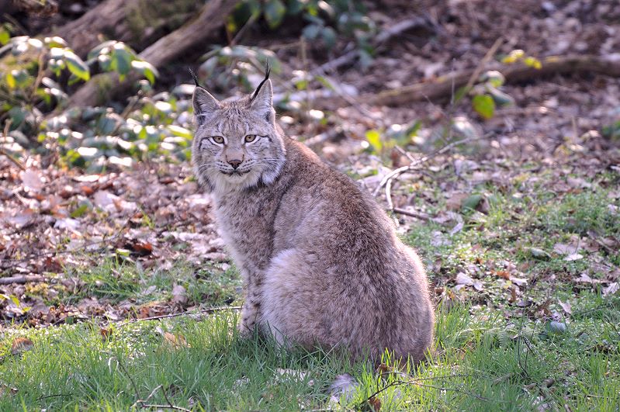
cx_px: 310
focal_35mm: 450
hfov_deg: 4.6
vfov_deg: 3.0
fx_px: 7742
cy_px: 206
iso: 400
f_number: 5.6
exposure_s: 1/125
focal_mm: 300
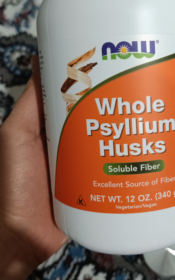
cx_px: 140
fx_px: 282
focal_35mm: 37
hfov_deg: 33.4
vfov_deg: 52.4
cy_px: 113
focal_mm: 5.59
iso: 612
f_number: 1.88
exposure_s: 1/33.3
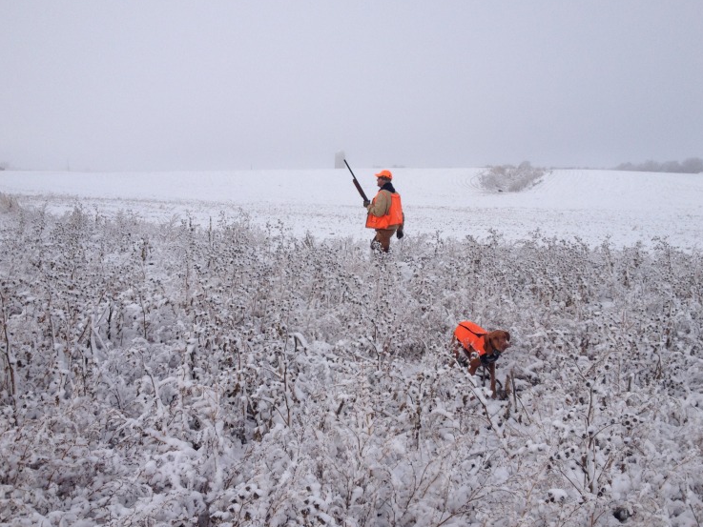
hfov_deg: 49.0
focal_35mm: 38
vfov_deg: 37.7
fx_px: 772
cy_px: 257
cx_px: 349
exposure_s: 1/3460
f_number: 2.4
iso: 50
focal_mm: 4.28
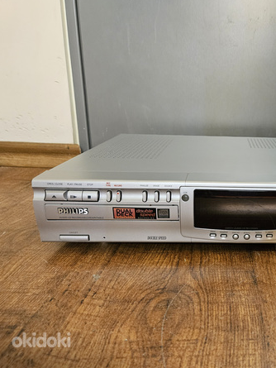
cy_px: 183
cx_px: 236
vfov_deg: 58.3
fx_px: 329
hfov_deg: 42.5
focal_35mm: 31
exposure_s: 1/100
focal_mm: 5.4
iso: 1000
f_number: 1.8
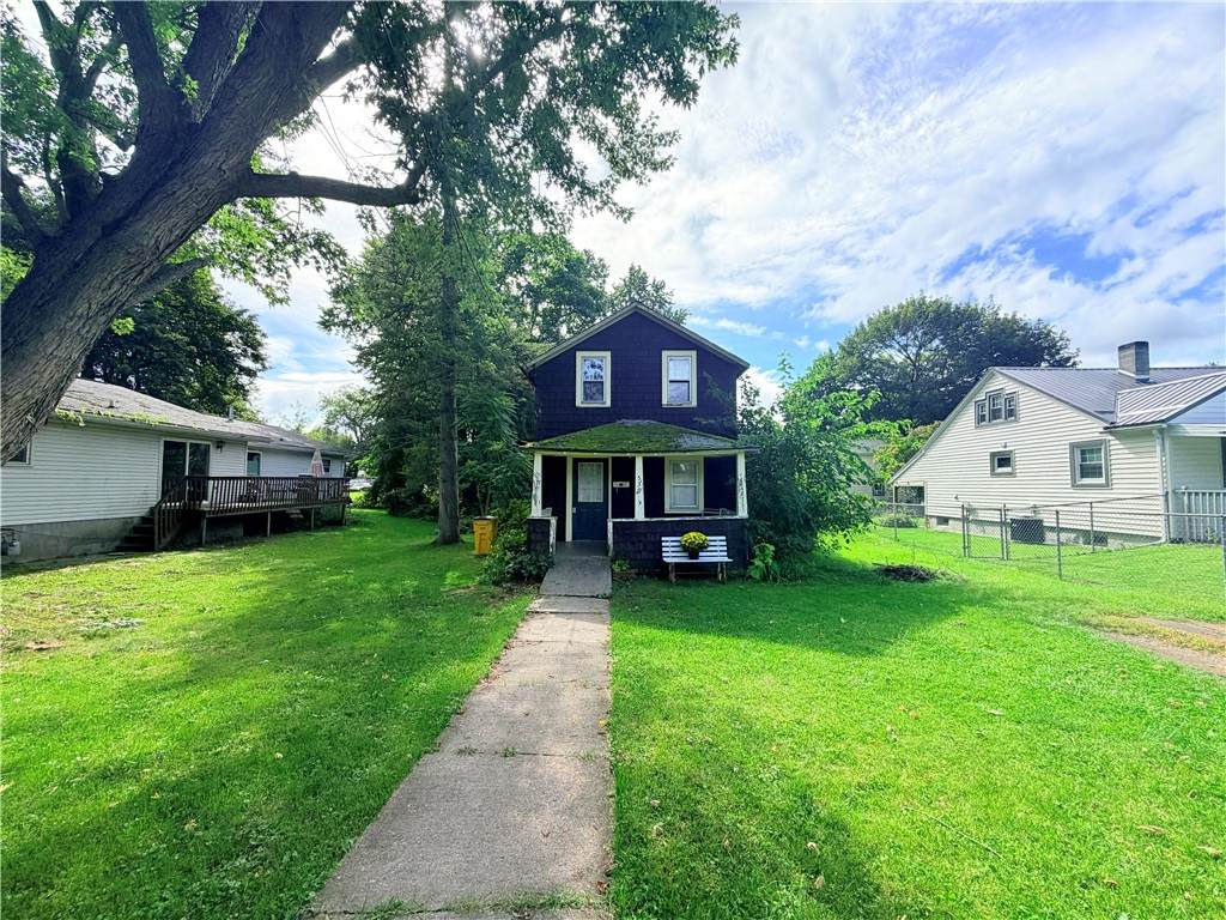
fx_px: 496
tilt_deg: +2.4
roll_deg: -0.3
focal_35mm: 14
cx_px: 613
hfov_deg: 102.1
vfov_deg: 85.7
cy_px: 460
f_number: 2.2
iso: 32
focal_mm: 2.22
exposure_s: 1/955
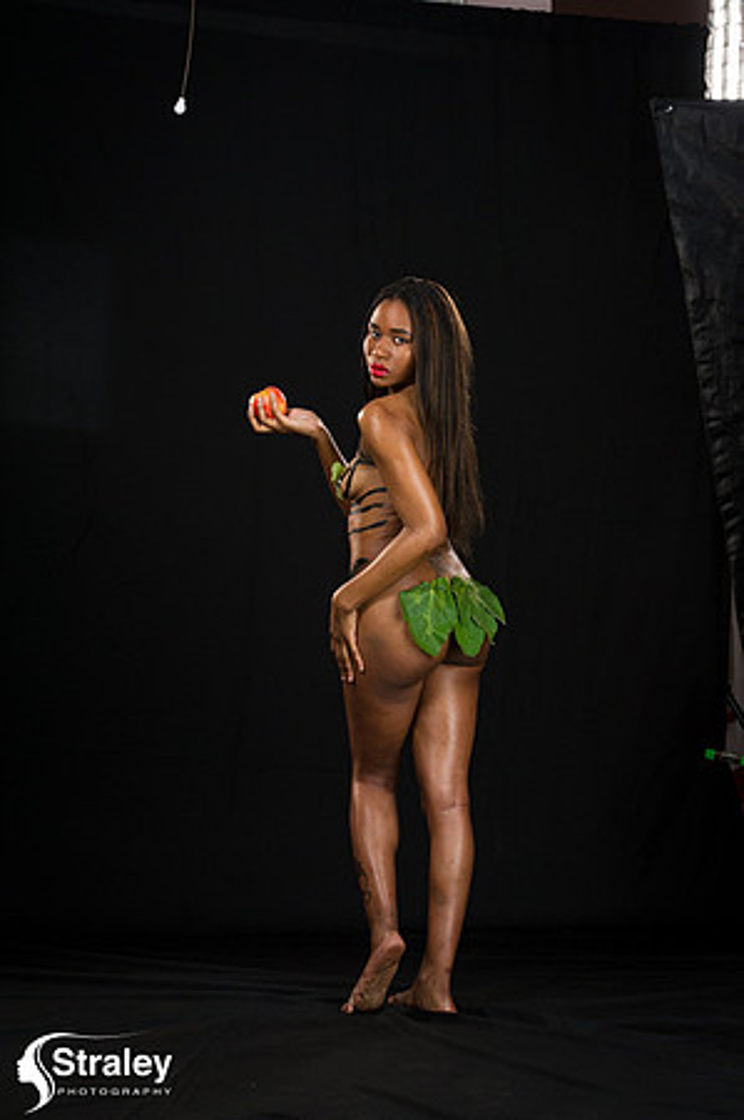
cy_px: 560
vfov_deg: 23.7
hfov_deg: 15.9
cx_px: 372
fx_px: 2672
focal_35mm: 86
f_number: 7.1
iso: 400
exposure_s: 1/80
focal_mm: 86
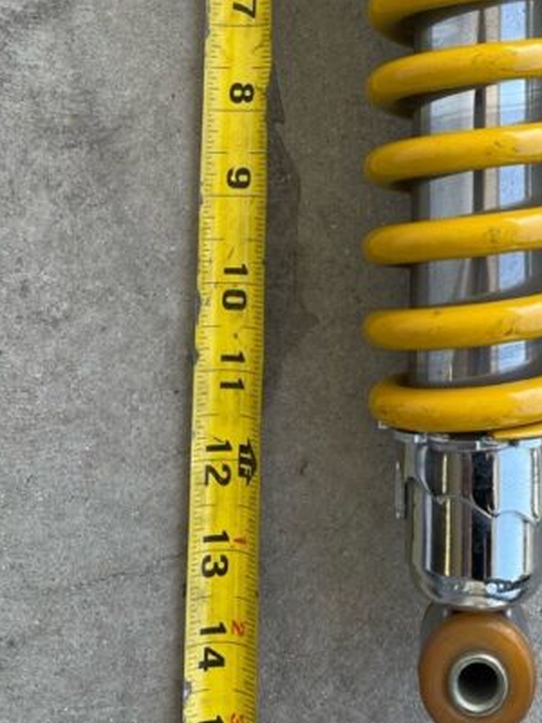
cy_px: 56
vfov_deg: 34.5
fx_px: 1086
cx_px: 435
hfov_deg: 27.5
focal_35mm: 52
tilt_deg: -84.7
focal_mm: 5.1
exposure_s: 1/211
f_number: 1.6
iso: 32
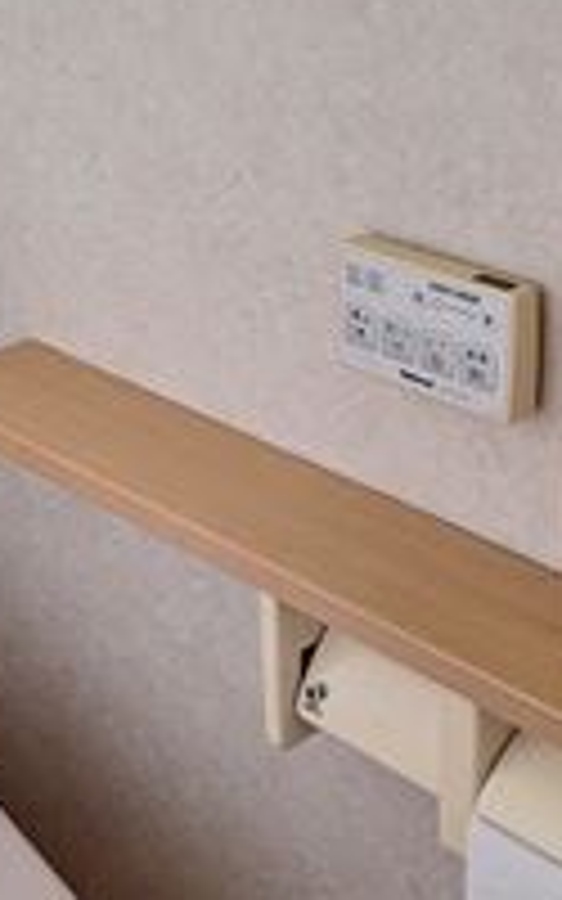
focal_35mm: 78
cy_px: 441
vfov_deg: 26.5
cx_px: 220
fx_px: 1911
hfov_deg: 16.7
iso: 100
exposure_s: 1/50
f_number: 1.8
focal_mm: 5.54
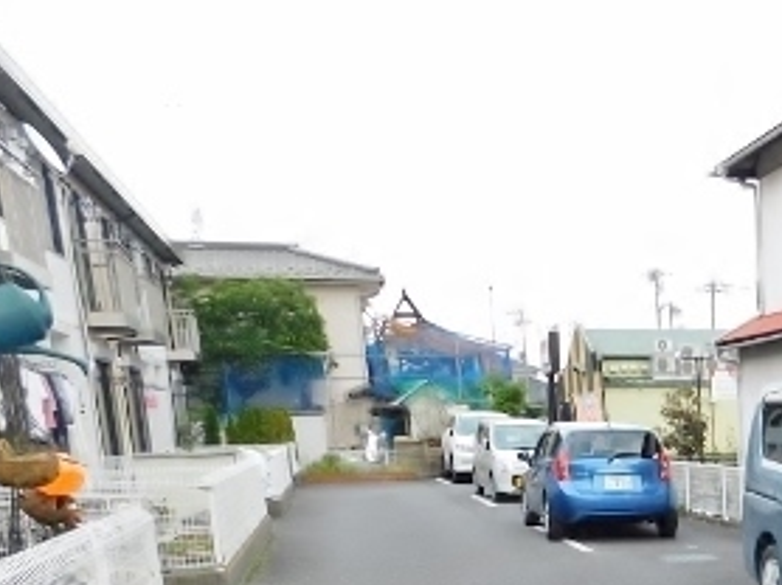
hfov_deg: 31.6
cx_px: 880
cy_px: 669
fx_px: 1196
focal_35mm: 53
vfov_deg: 25.2
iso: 125
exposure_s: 1/80
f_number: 3
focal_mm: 4
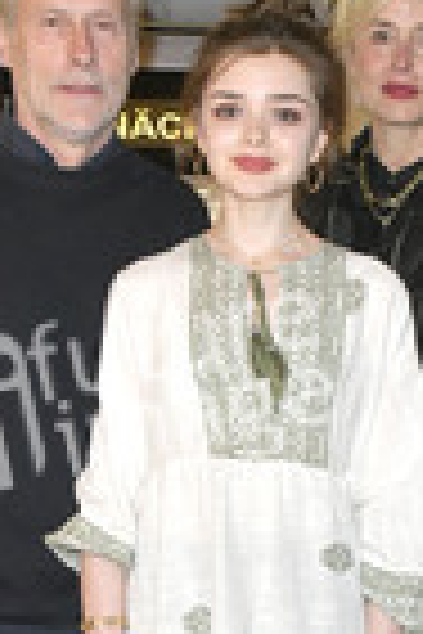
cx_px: 234
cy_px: 625
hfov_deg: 15.5
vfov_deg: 22.3
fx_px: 1551
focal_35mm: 88
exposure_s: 1/200
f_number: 5.6
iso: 2500
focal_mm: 31
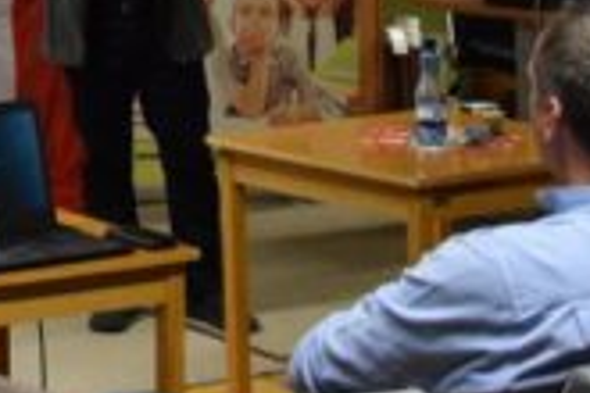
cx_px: -179
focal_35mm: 142
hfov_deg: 13.9
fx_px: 2327
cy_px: -168
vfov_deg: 9.4
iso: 3200
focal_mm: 26
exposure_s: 1/60
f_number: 4
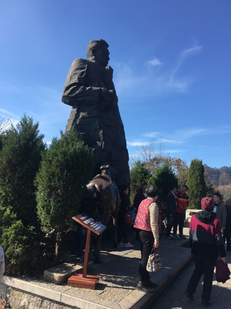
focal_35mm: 29
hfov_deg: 48.2
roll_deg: -3.6
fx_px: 258
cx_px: 116
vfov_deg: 61.7
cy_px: 154
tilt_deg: +7.6
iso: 25
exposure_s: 1/693
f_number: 2.2
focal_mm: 4.15
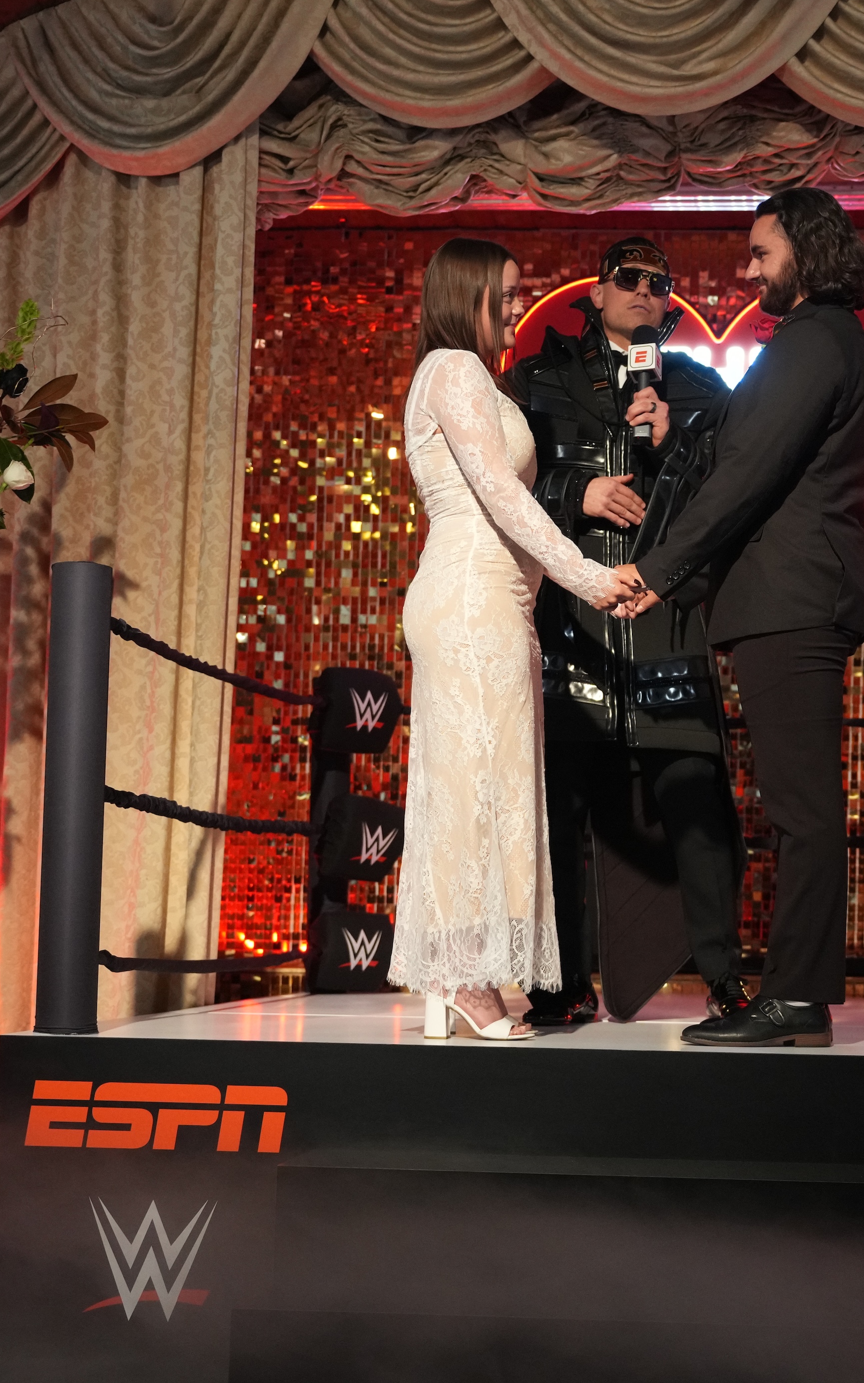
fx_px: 2585
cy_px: 685
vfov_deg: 29.9
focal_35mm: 69
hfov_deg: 18.8
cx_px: 697
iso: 4000
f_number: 2.8
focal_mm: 44.4
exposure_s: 1/200
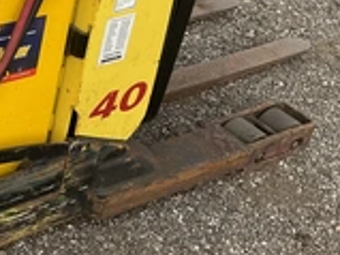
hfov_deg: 24.4
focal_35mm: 73
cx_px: -62
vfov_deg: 20.0
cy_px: 60
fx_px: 716
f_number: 1.8
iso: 25
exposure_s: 1/869
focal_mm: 3
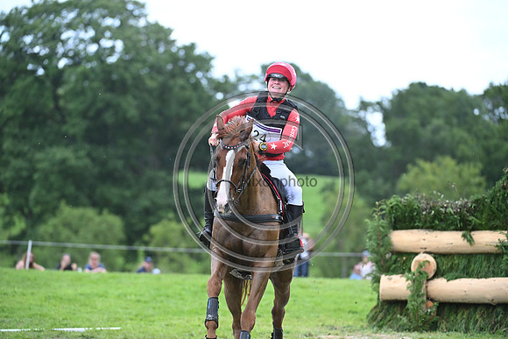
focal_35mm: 200
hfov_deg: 10.3
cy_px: 170
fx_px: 2823
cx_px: 254
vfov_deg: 6.9
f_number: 5
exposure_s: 1/1600
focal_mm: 200
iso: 1100
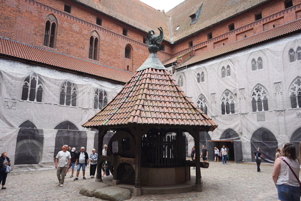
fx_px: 201
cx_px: 150
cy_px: 100
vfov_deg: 53.1
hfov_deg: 73.7
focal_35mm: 24
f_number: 4.5
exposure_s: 1/100
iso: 100
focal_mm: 24
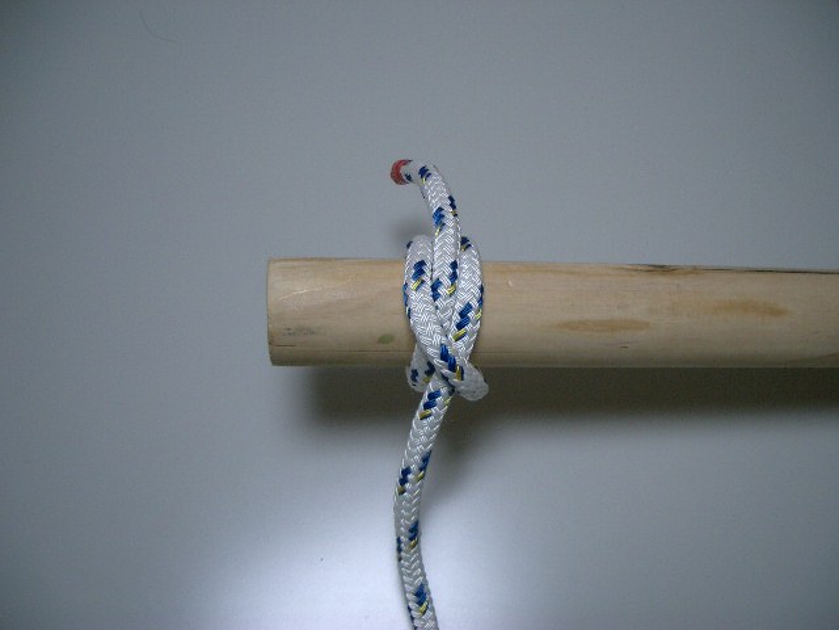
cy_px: 315
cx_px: 420
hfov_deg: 52.6
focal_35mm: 35
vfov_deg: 40.7
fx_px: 848
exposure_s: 1/40
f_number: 2.6
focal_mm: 5.8
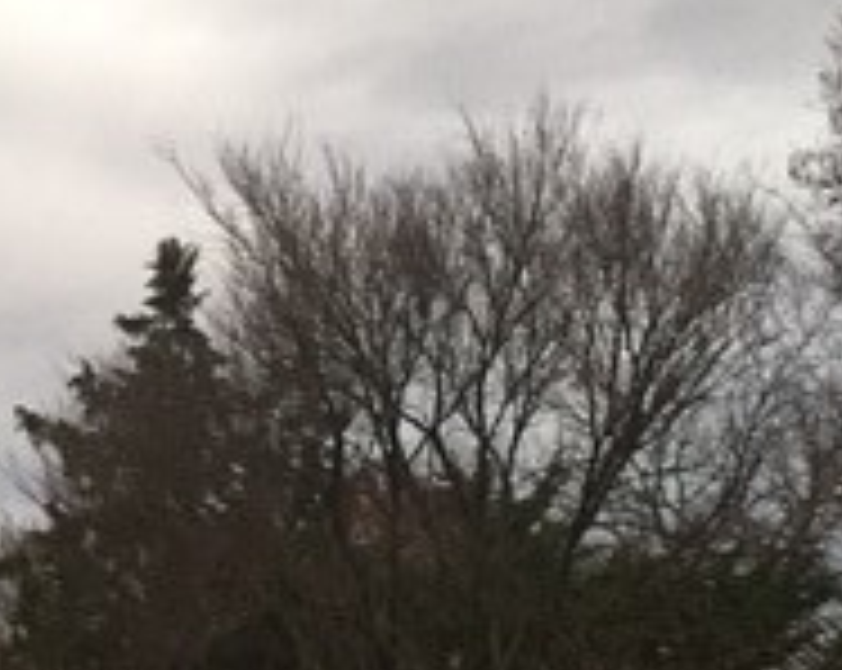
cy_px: 1066
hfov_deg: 18.7
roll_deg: +0.7
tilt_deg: -3.3
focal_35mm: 97
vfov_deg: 14.5
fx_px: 2413
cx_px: -185
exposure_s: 1/30
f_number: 2.2
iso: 160
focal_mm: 4.15
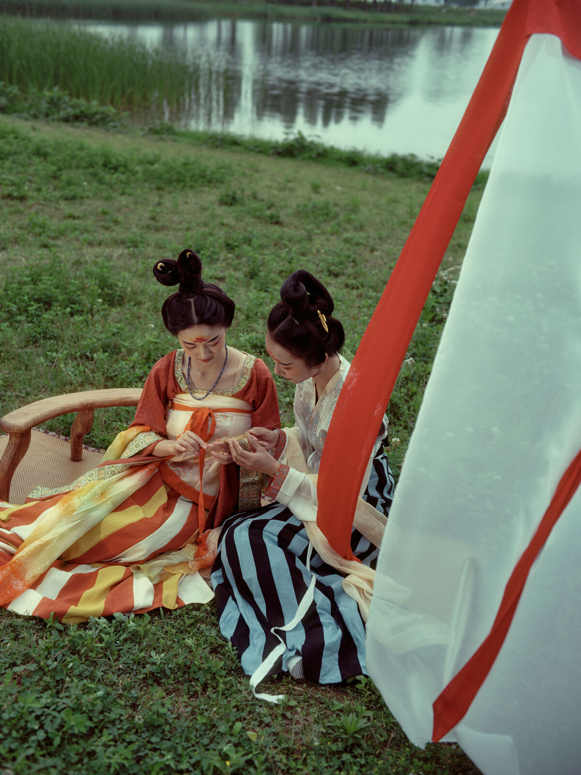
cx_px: 290
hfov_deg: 36.0
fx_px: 895
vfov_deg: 46.8
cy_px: 388
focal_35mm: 40
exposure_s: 1/640
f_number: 3.5
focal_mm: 50
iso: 400
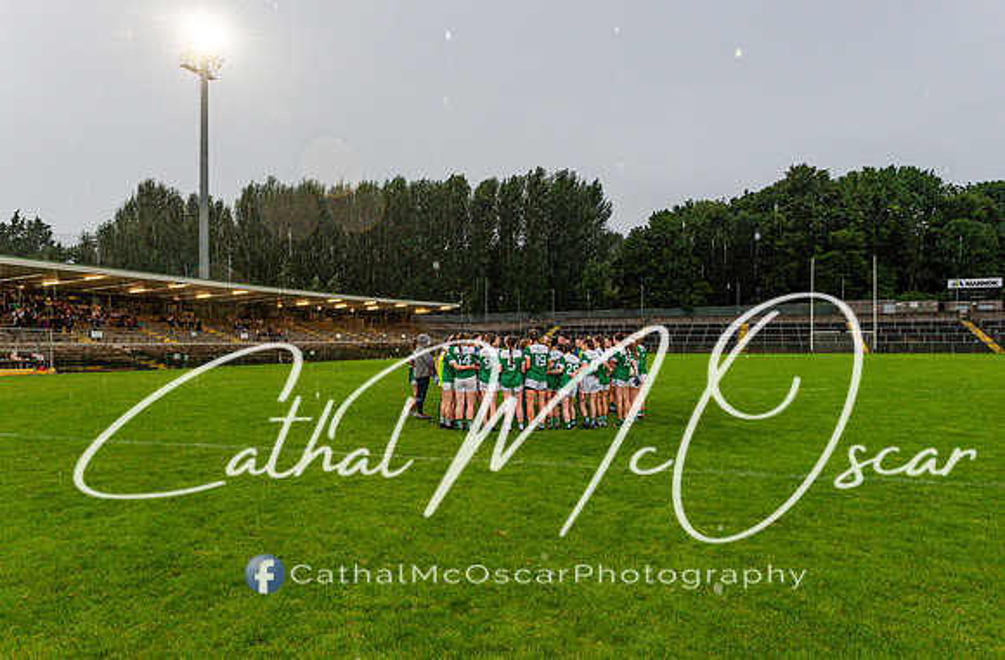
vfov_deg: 50.0
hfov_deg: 70.7
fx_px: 708
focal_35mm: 25
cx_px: 531
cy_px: 353
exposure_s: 1/200
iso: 1600
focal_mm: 24
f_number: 4.5
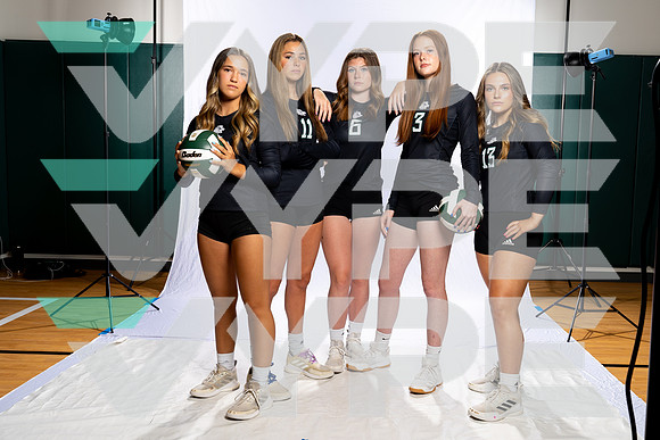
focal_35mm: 37
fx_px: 685
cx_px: 362
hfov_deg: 51.4
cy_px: 231
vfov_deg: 35.6
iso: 160
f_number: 8
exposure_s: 1/250
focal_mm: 34
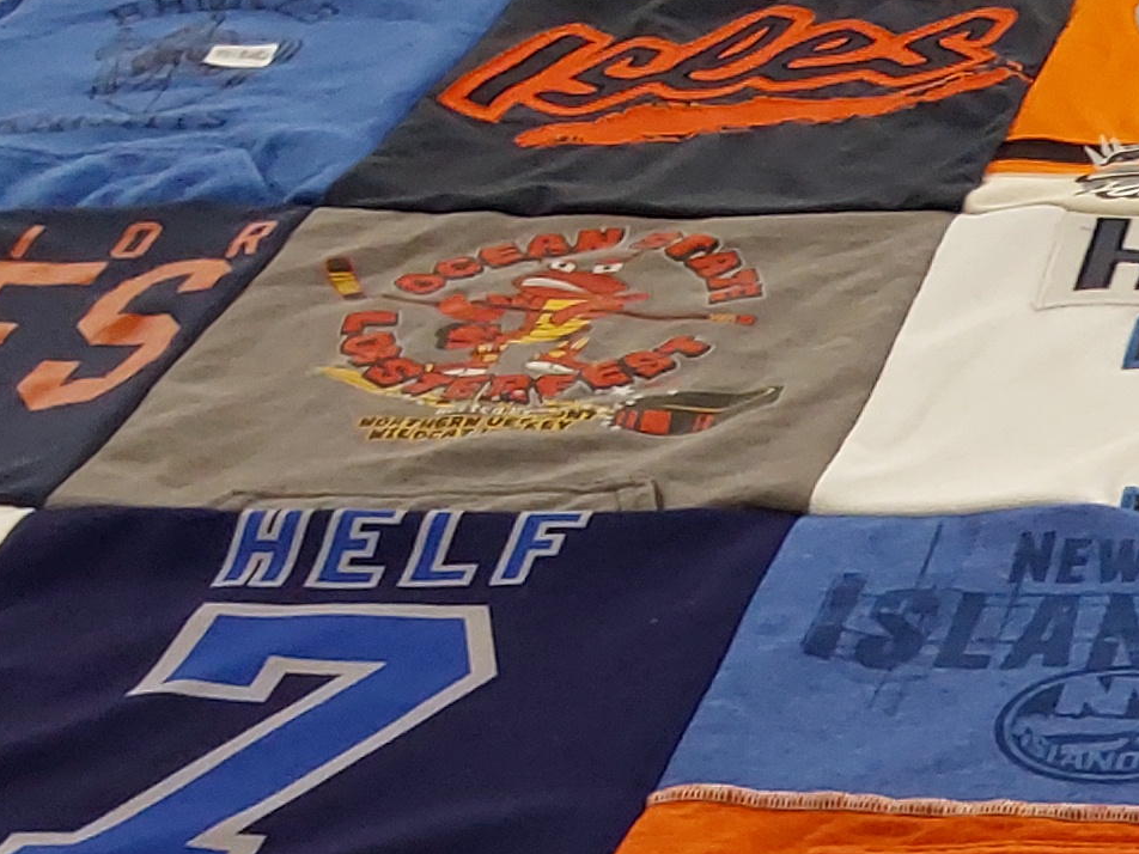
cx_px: 1621
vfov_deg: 14.4
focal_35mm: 96
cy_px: 1257
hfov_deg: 18.5
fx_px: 3159
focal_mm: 2.91
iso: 100
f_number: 1.9
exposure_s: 1/50
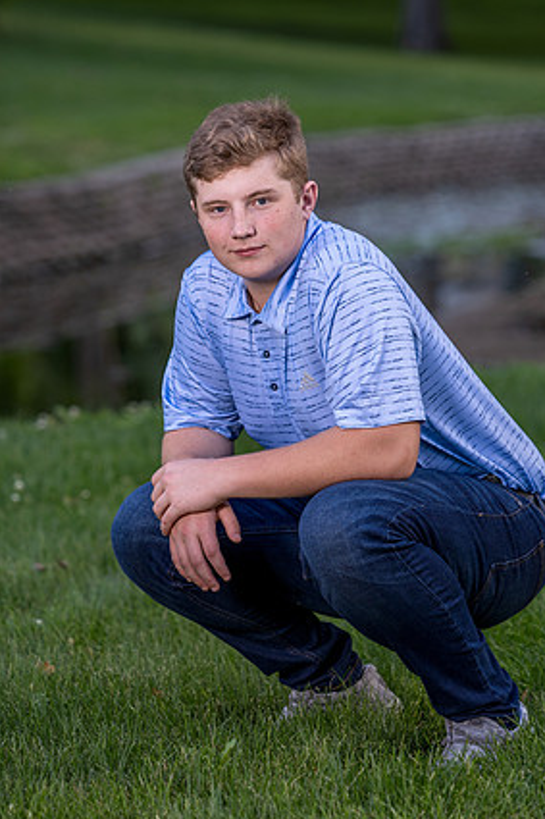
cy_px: 426
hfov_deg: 8.6
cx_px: 287
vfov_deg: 12.9
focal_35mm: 159
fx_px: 3613
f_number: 4
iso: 200
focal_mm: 150
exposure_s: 1/160
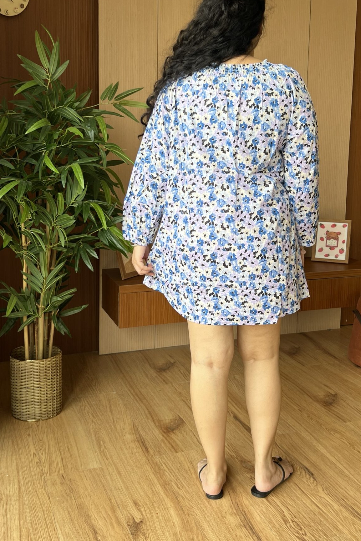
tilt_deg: -6.8
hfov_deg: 33.4
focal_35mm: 40
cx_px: 193
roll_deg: -0.7
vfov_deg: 48.1
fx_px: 602
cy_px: 211
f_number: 1.5
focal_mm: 5.7
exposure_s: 1/121
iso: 50
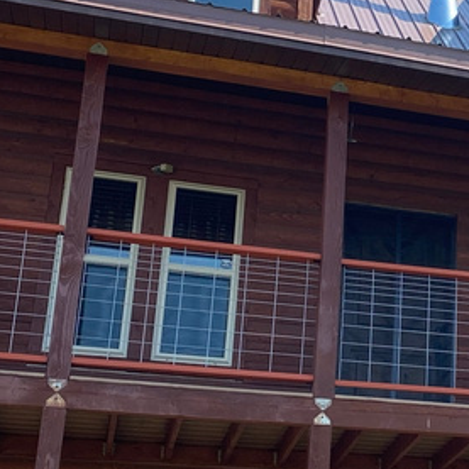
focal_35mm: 85
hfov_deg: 19.2
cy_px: 251
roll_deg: +0.9
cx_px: 566
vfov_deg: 20.4
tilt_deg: +21.6
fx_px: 1303
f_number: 1.8
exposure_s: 1/1412
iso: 32
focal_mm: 4.25
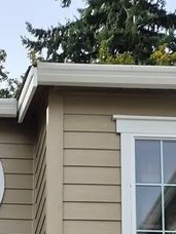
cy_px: 426
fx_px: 583
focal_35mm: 86
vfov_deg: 17.9
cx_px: -47
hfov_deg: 16.3
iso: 80
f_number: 1.8
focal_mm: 5.4
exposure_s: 1/3936
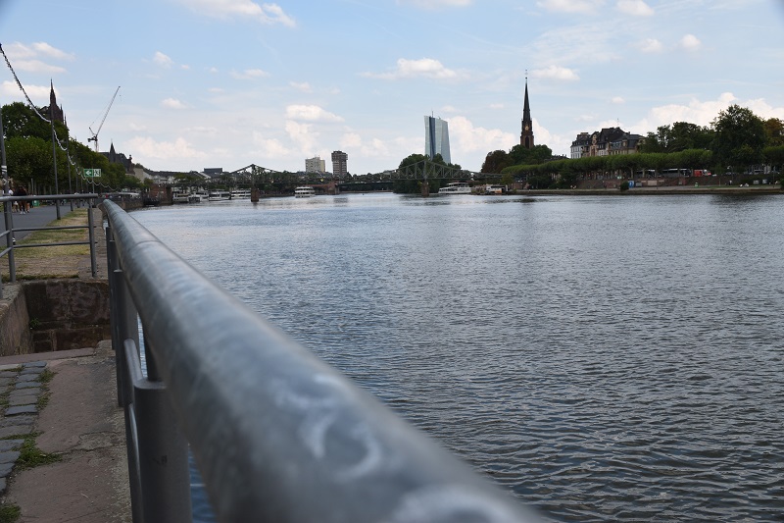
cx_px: 392
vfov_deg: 40.0
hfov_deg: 57.2
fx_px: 718
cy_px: 262
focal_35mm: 33
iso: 200
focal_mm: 22
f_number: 8
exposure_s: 1/250
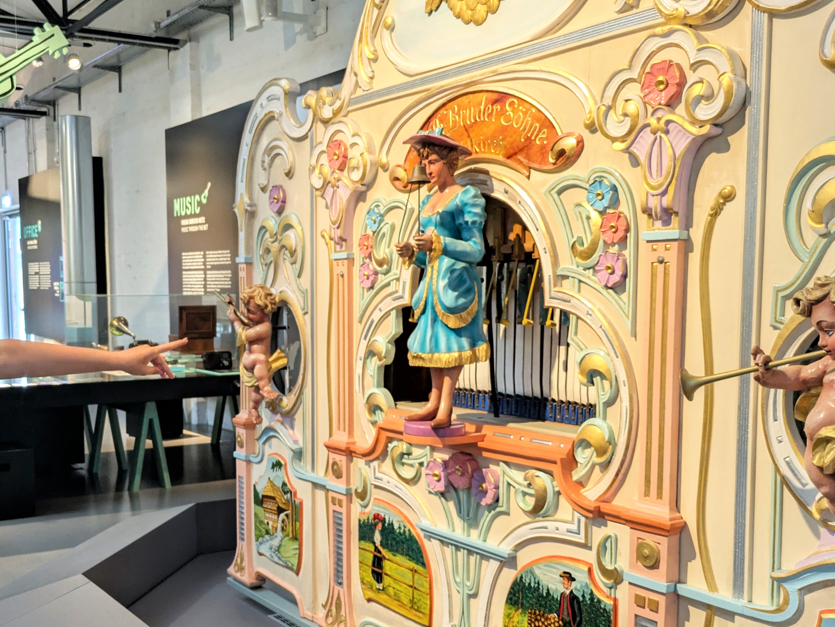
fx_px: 917
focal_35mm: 38
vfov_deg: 37.5
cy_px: 386
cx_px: 341
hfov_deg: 48.7
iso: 167
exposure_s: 1/50
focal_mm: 5.43
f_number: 1.89
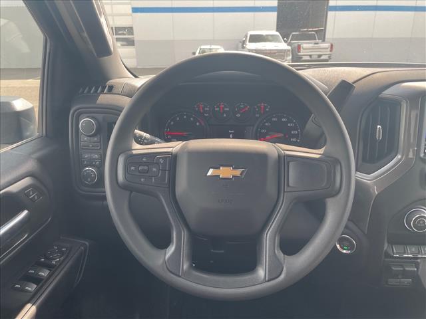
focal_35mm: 26
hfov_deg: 67.3
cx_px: 213
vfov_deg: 53.1
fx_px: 320
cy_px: 160
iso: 40
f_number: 1.6
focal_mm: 4.2
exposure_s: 1/121
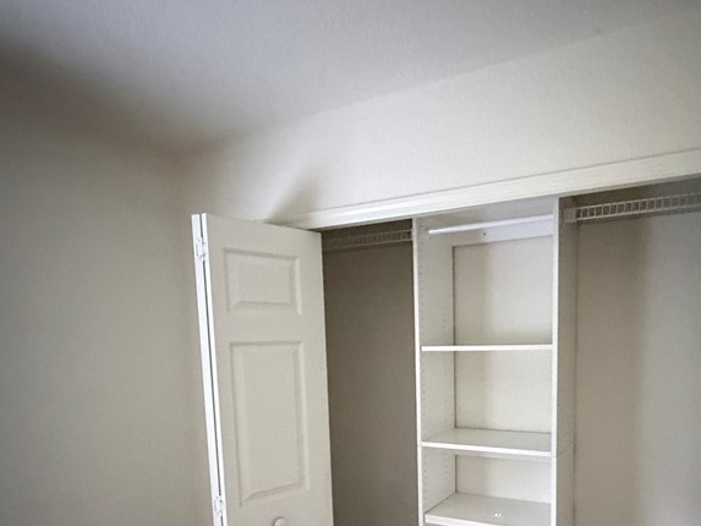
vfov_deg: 52.2
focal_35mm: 25
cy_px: 401
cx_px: 438
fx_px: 506
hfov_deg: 68.3
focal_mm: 2.22
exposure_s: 1/40
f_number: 2.2
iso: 1250
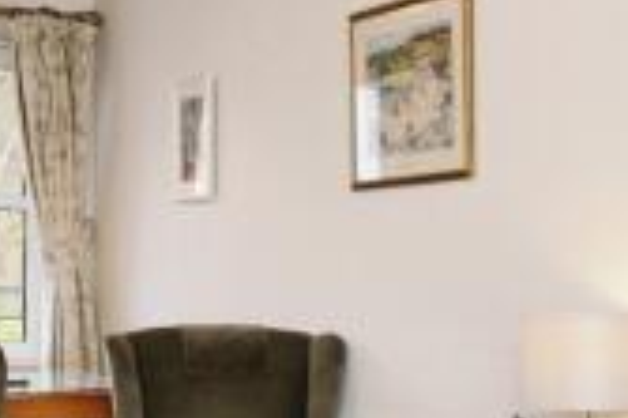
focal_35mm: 86
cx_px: 399
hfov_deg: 23.6
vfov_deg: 15.8
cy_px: 305
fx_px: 1499
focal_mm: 14
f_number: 6.3
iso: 400
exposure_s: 1/60
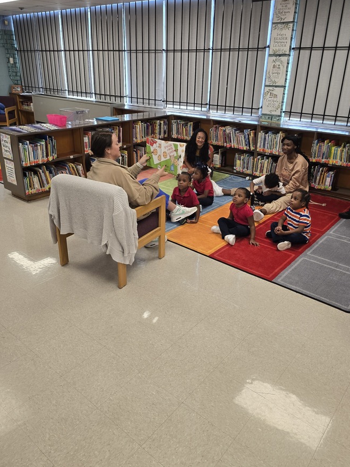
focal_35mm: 27
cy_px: 215
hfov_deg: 51.3
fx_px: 364
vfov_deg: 65.2
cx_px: 169
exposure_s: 1/120
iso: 160
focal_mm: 6.3
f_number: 1.7
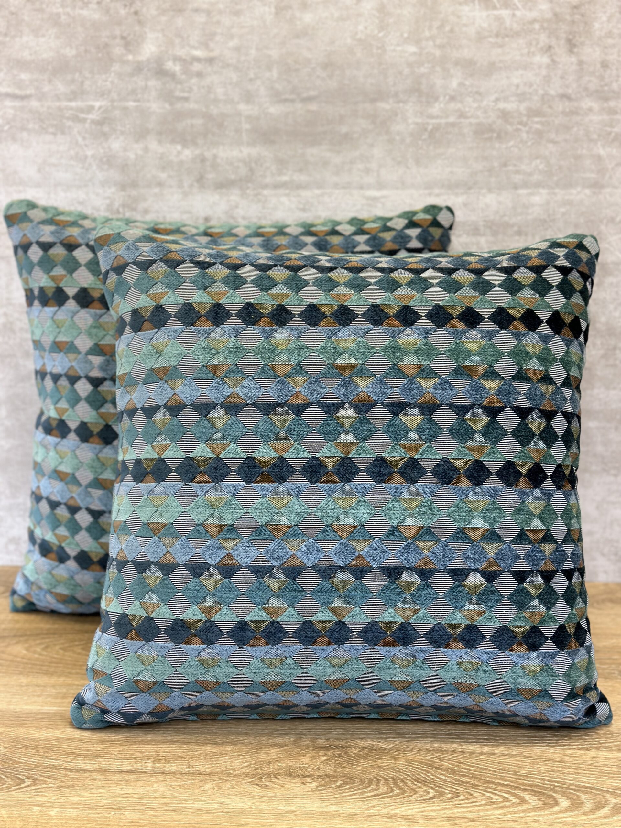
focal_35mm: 48
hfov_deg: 30.3
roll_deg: -0.4
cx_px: 310
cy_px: 414
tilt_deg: -14.2
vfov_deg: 39.7
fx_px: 1148
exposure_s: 1/120
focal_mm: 6.86
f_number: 1.78
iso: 125
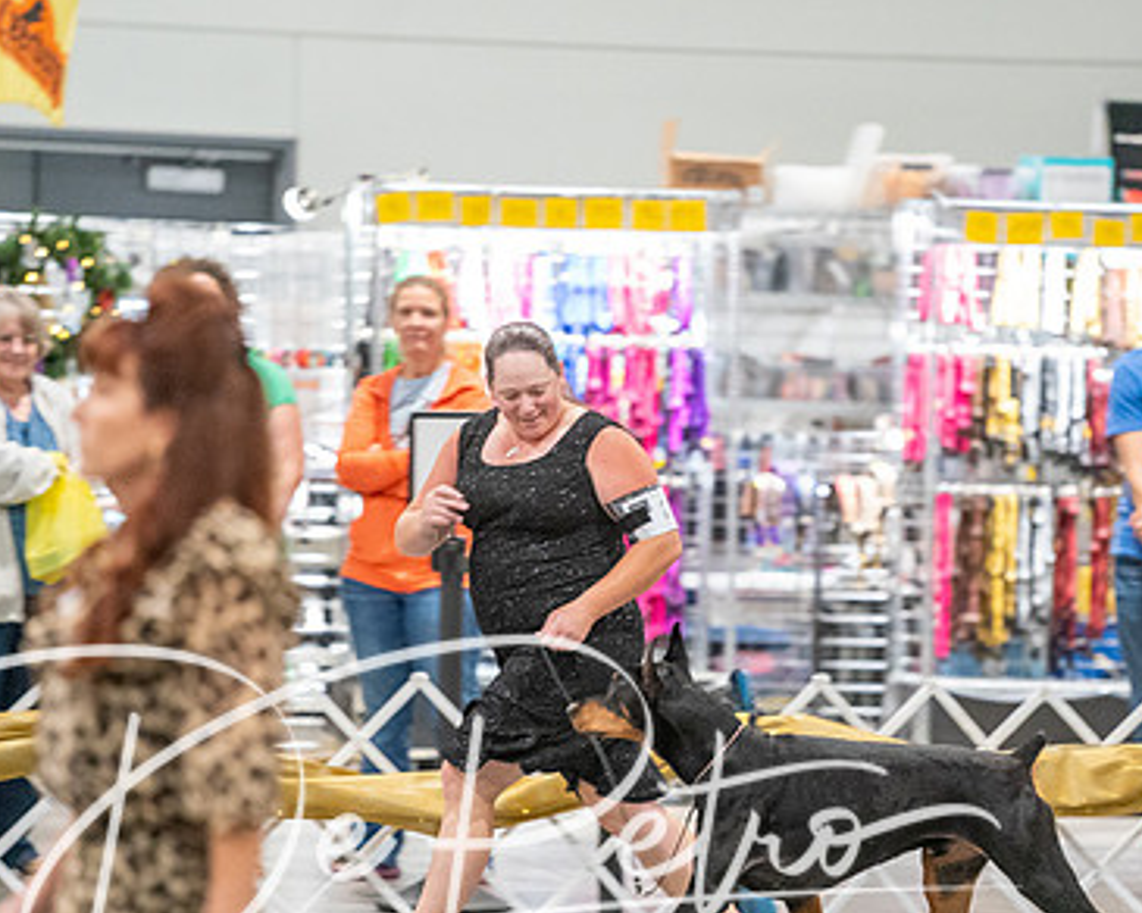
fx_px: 10072
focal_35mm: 298
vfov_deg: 5.2
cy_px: 527
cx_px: 688
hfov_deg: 6.5
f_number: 2.8
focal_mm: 200
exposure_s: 1/250
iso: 6400
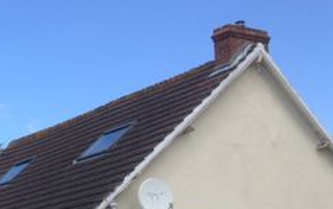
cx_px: -65
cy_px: 240
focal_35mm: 93
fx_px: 845
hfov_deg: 20.8
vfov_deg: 13.8
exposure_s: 1/1126
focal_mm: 4.28
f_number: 2.4
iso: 50
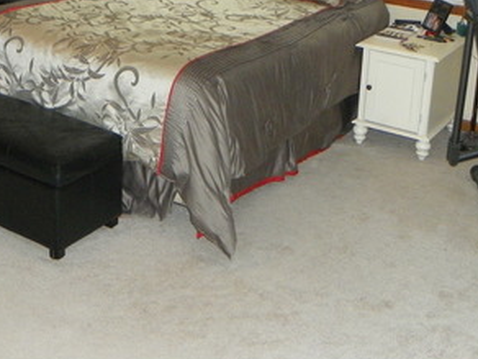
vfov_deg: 24.2
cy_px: -23
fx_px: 787
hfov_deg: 33.5
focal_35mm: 57
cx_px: 160
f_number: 2.8
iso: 125
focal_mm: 4.6
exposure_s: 1/40
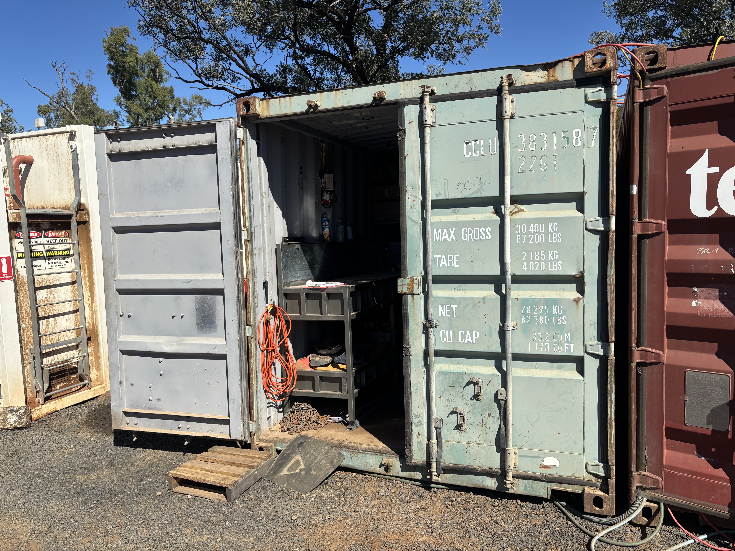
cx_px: 368
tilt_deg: -0.6
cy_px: 276
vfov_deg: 53.1
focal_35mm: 26
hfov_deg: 67.3
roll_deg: -1.1
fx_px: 552
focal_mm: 5.96
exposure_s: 1/3937
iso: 50
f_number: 1.6
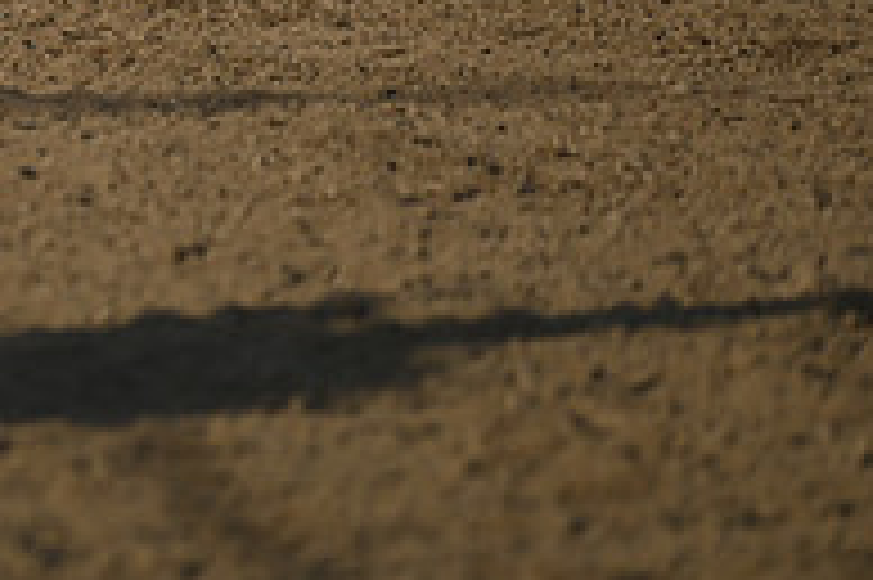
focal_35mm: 598
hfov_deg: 3.4
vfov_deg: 2.3
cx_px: -243
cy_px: -268
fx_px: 14489
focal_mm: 200
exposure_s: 1/500
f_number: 2.8
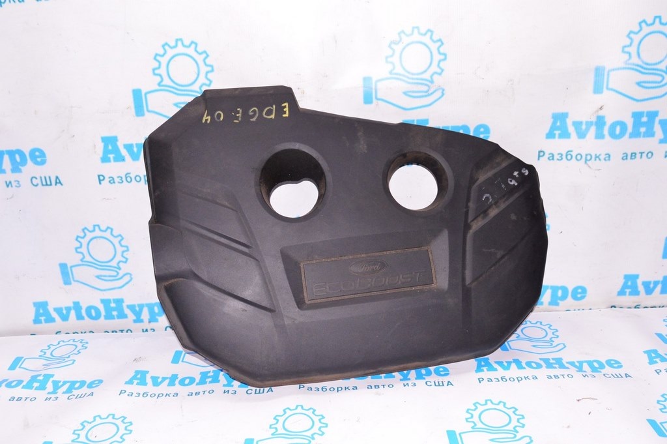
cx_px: 334
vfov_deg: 39.9
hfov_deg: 57.3
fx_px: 611
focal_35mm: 33
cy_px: 222
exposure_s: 1/125
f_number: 8
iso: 1600
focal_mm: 22
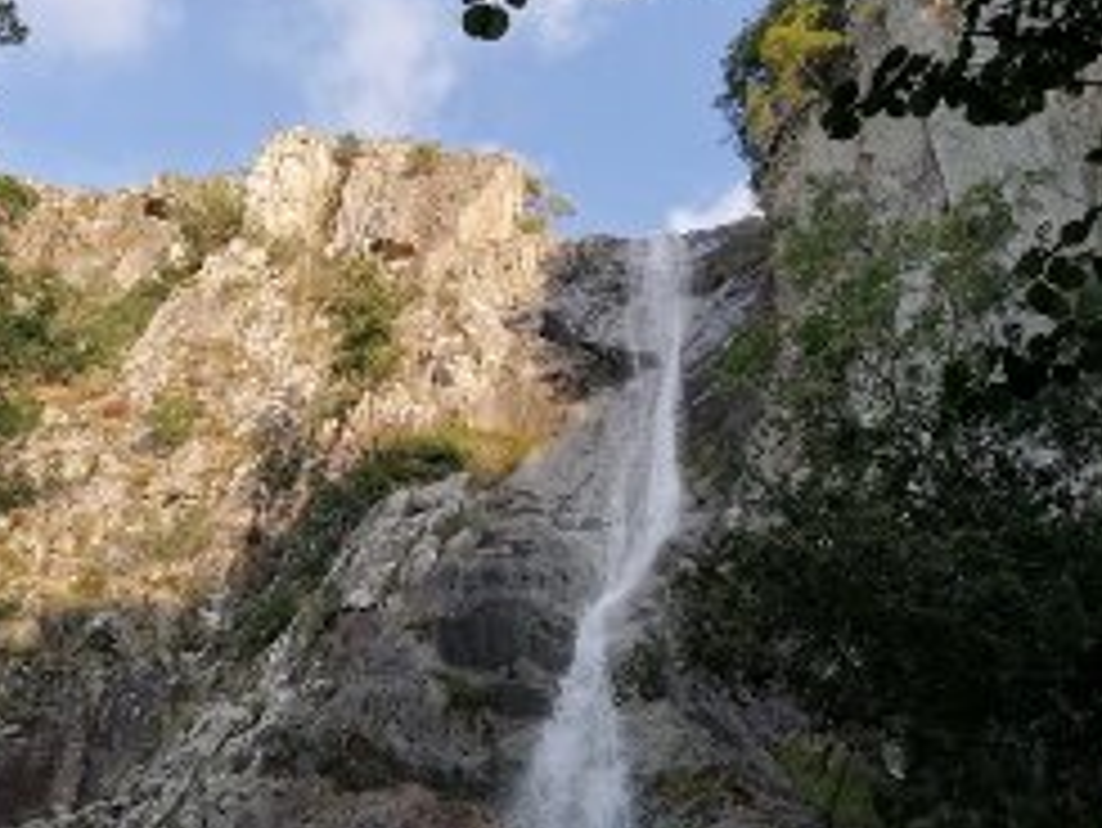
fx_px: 1401
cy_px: 428
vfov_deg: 32.9
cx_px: 405
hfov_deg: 42.6
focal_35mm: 44
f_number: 1.8
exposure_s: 1/491
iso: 50
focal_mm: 4.75
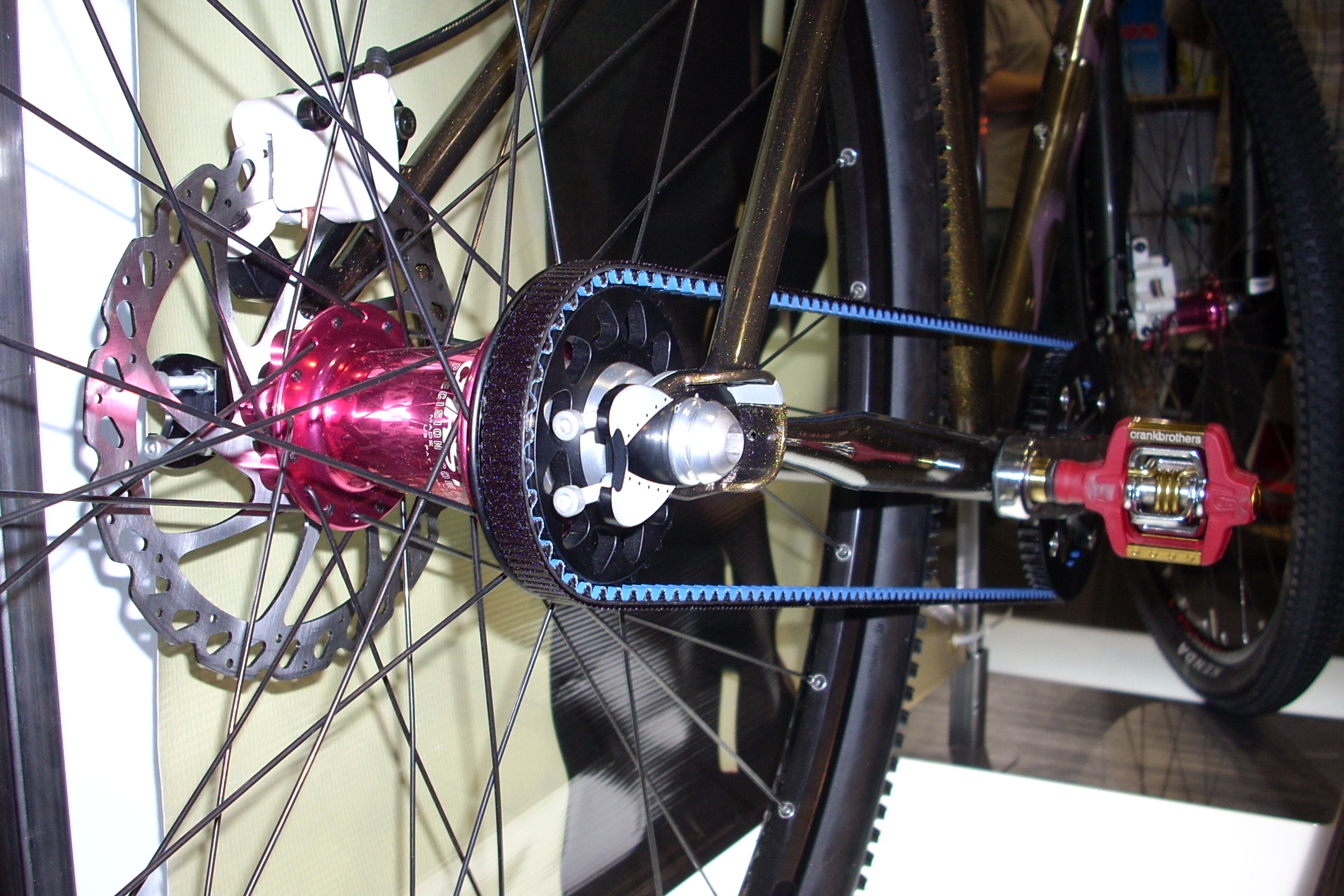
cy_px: 484
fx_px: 1456
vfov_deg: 34.2
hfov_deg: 49.6
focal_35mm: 39
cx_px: 665
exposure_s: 1/30
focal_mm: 6.2
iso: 64
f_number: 2.8
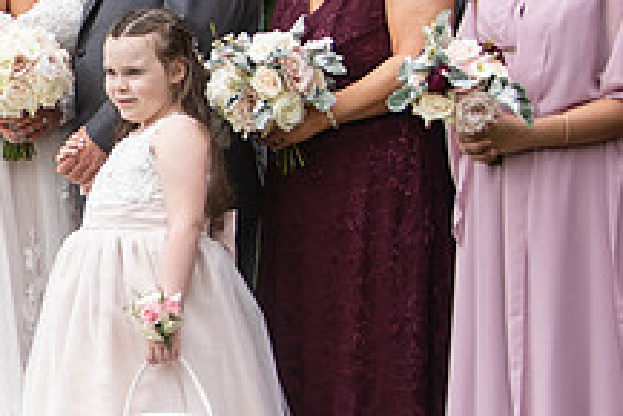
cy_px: 168
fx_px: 3238
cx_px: -198
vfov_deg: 7.4
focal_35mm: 187
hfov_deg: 10.7
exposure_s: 1/1000
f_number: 2.8
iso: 200
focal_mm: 70
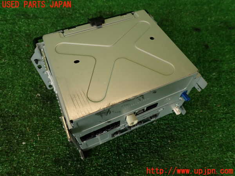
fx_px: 170
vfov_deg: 54.9
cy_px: 88
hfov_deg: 69.4
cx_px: 118
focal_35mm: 25
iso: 100
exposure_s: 1/60
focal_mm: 4.5
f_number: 2.8
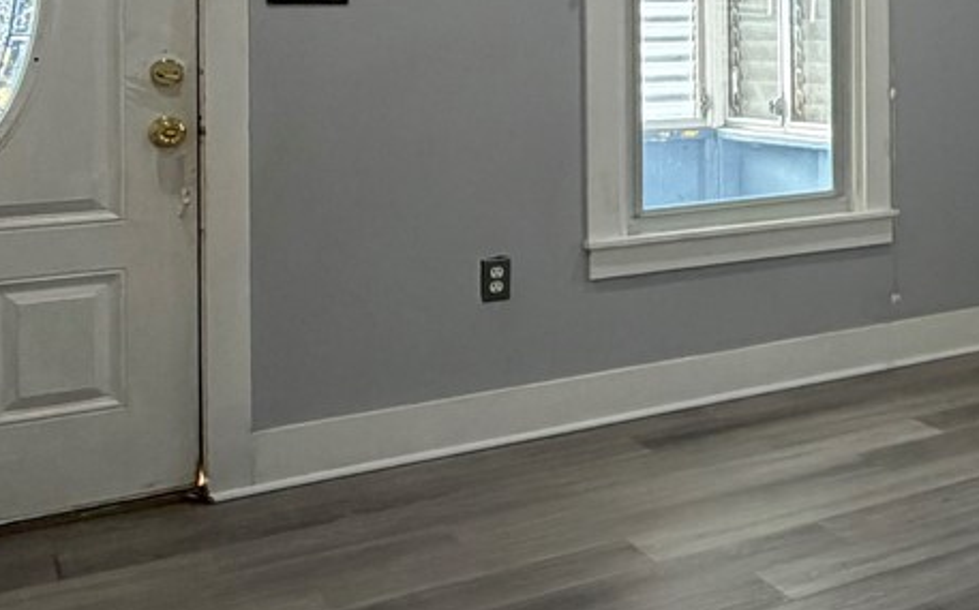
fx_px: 1387
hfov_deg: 32.5
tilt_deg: -0.3
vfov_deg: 23.9
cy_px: 24
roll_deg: +0.6
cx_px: 1161
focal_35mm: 52
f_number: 2.2
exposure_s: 1/120
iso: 160
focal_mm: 2.22
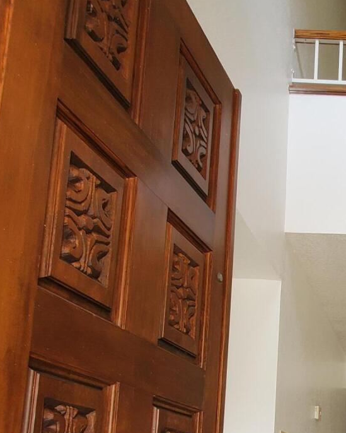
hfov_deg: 31.9
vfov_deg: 41.6
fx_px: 474
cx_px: 436
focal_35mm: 37
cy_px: 447
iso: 80
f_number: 2.2
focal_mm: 1.8
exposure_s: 1/50
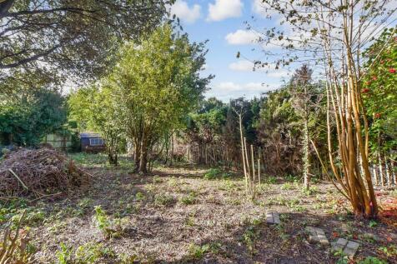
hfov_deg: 100.4
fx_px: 165
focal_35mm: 15
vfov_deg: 77.3
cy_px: 132
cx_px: 198
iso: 160
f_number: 8
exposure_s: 1/80
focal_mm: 10
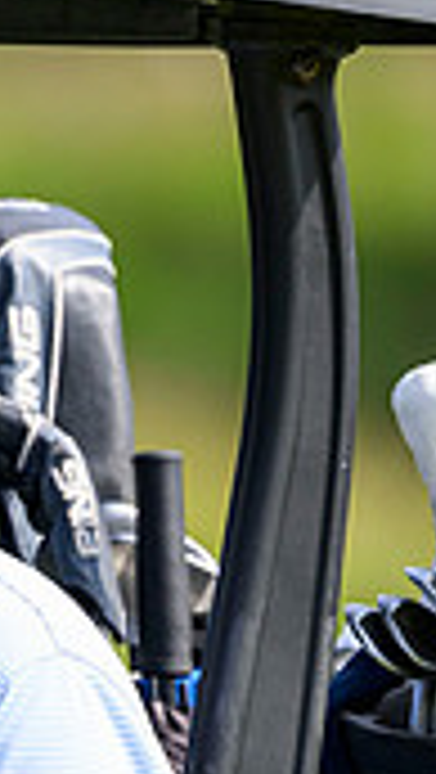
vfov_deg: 1.5
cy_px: 587
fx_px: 28923
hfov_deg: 0.9
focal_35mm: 1410
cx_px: -719
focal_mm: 400
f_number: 4.5
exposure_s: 1/2000
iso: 500
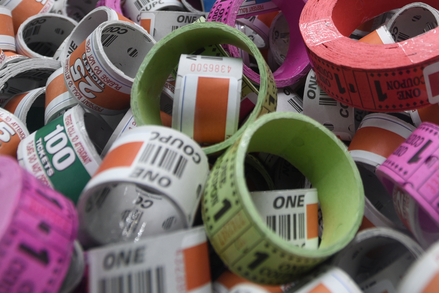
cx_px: 377
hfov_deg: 44.1
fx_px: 500
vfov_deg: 28.8
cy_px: -47
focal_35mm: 41
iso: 400
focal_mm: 17
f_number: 4
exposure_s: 1/200
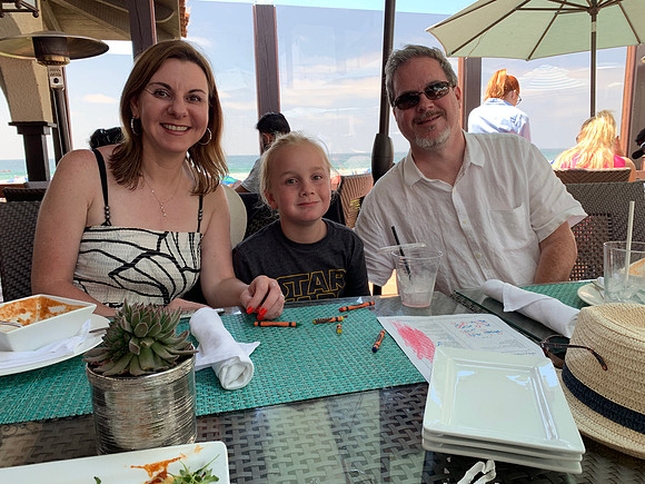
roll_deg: +1.7
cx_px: 322
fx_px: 484
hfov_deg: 67.3
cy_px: 242
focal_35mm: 26
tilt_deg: -8.4
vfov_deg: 53.1
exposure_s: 1/189
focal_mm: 4.25
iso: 25
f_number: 1.8
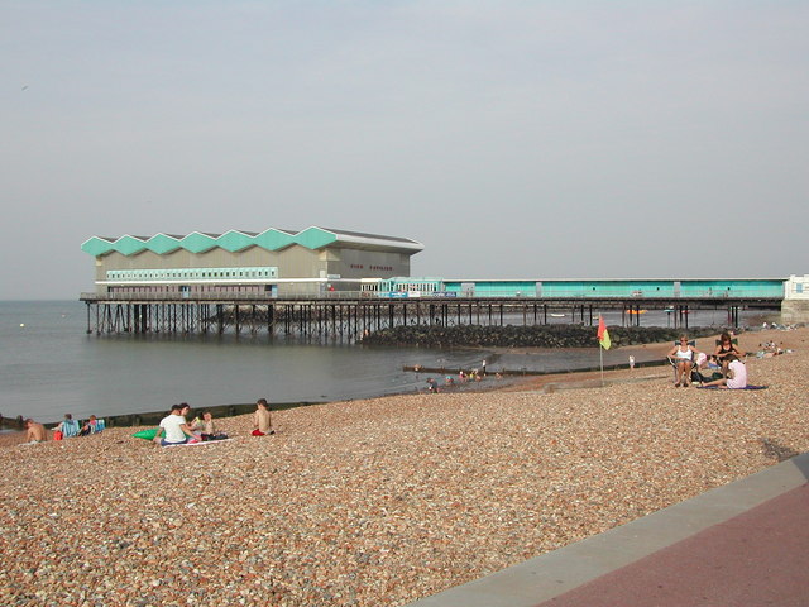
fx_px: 888
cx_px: 404
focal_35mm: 38
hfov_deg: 49.0
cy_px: 304
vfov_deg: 37.7
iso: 100
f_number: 7.6
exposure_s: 1/207
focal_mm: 8
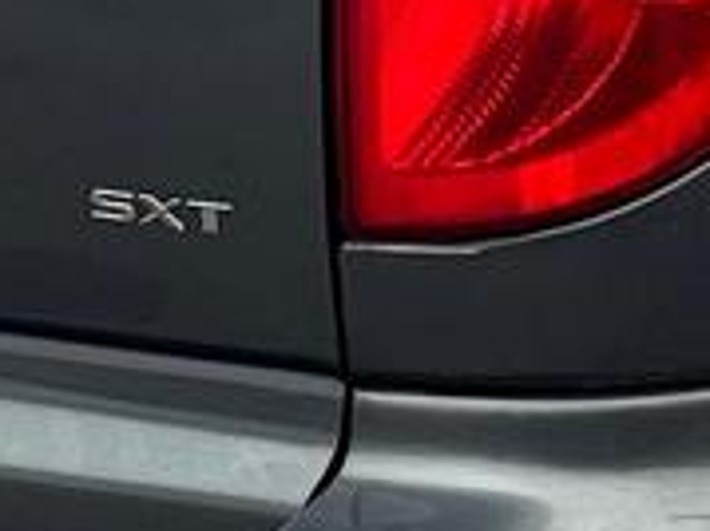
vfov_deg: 4.3
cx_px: 742
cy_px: -392
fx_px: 7051
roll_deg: -0.5
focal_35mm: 344
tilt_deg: -4.5
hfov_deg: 5.7
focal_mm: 6.76
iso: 64
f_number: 1.78
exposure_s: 1/522
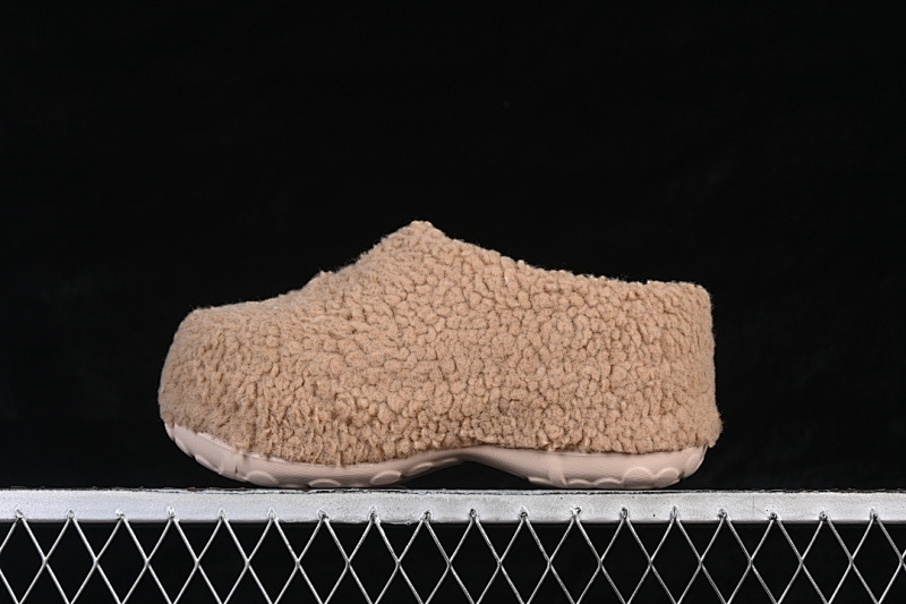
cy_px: 302
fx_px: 1887
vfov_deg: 18.2
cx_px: 453
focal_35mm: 75
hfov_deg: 27.0
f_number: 7.1
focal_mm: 50
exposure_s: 1/60
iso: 160
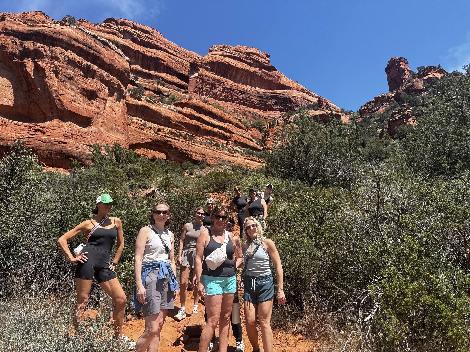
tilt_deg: +17.0
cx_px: 235
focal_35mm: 24
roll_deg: +1.5
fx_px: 326
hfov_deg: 71.6
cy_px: 176
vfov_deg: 56.8
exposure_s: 1/2415
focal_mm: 6.76
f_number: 1.78
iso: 80
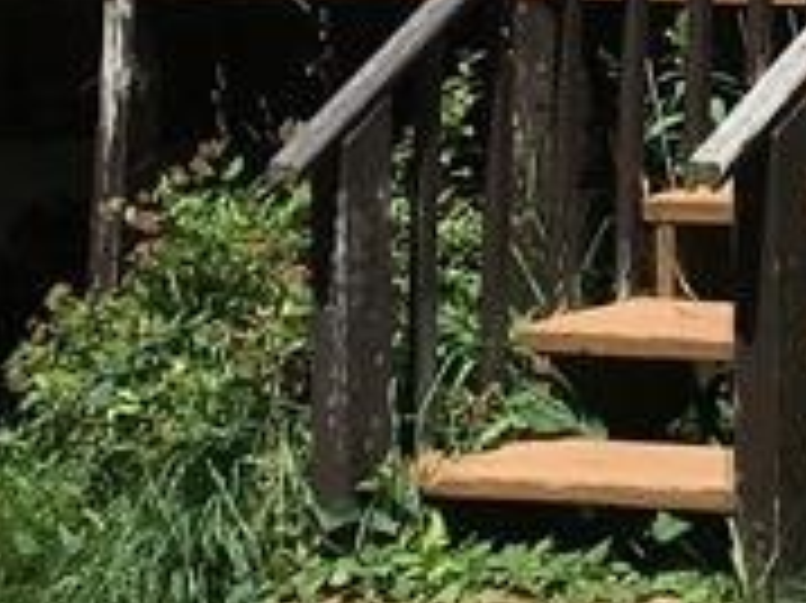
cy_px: -594
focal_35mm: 166
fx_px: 3863
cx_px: 1328
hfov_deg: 11.3
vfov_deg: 8.5
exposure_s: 1/2747
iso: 25
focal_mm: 4.15
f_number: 2.2
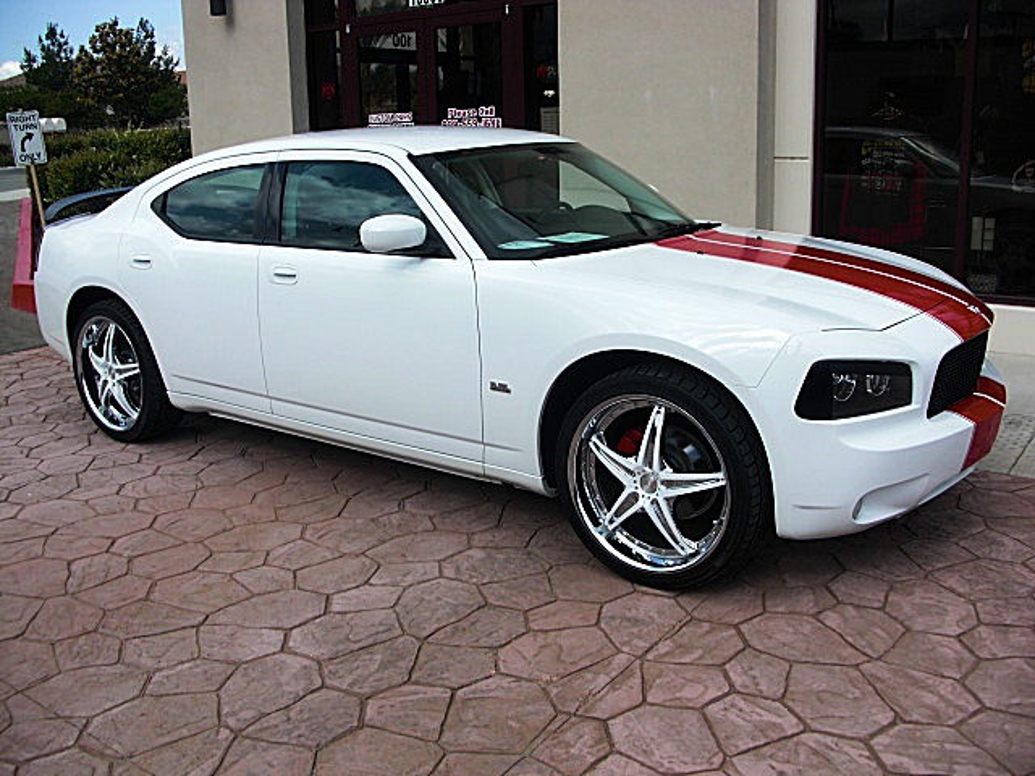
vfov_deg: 39.7
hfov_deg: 51.4
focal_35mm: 36
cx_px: 518
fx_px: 1076
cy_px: 388
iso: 50
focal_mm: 6.3
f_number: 7.9
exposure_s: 1/125
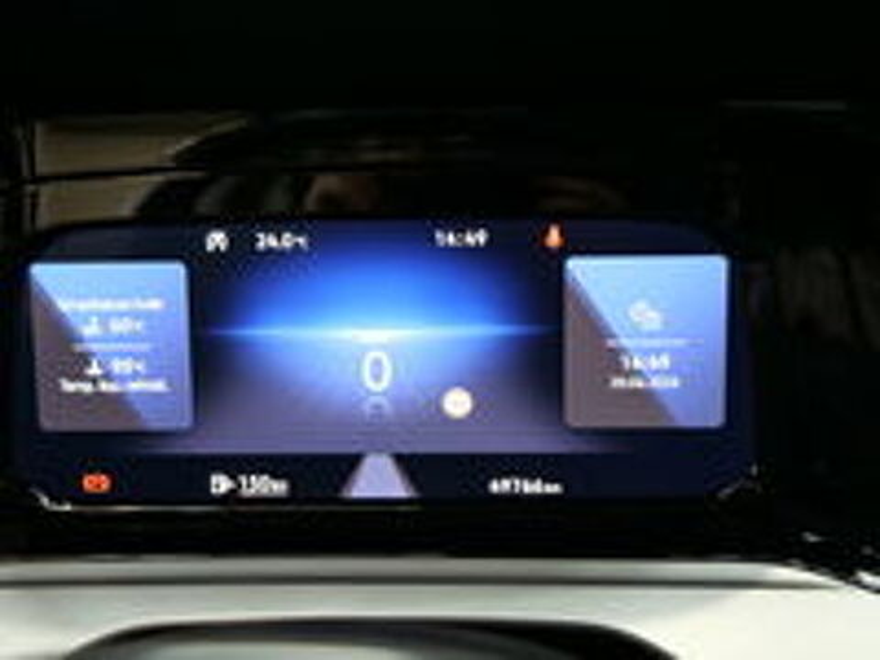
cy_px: 330
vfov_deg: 41.8
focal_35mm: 34
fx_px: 864
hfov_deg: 54.0
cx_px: 440
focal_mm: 17
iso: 1250
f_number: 3.1
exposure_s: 1/60
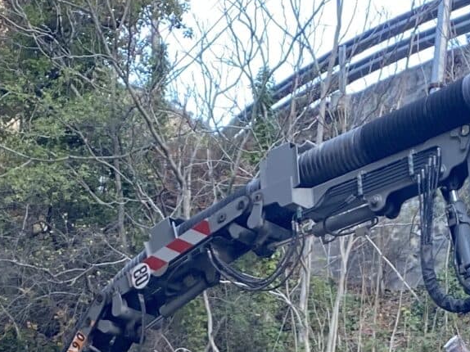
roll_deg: -2.6
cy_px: 569
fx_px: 1574
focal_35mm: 116
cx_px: 332
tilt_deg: +8.4
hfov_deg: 16.9
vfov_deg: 12.0
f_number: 1.8
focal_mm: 4.25
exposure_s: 1/121
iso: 80
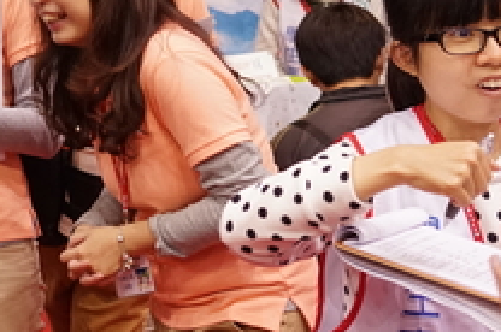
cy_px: -155
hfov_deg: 16.8
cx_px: -55
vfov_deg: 11.2
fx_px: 1640
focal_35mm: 118
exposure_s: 1/100
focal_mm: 35
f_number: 4
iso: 1250
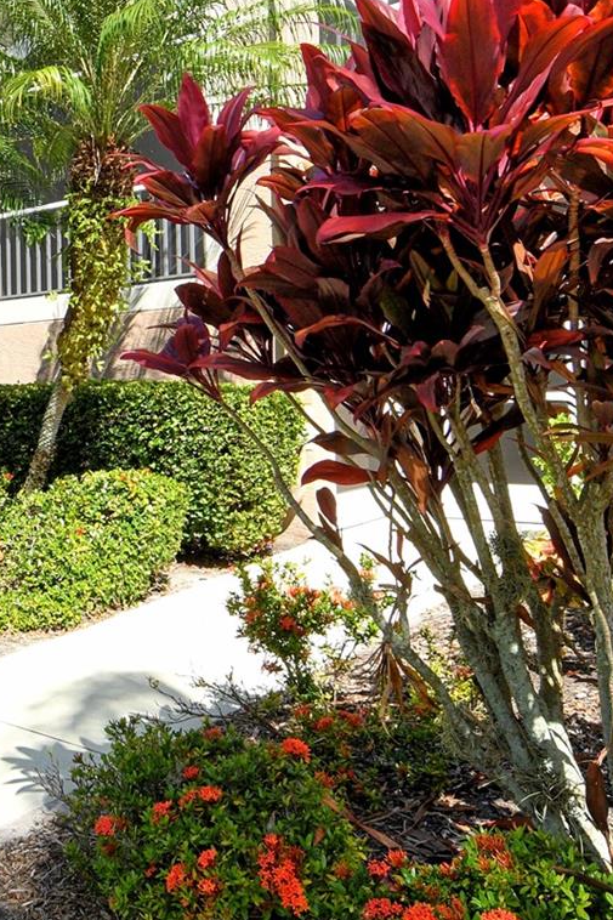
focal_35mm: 38
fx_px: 971
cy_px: 312
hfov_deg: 30.2
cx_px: -113
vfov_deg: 49.9
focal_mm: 12
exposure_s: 1/250
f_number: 16
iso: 640
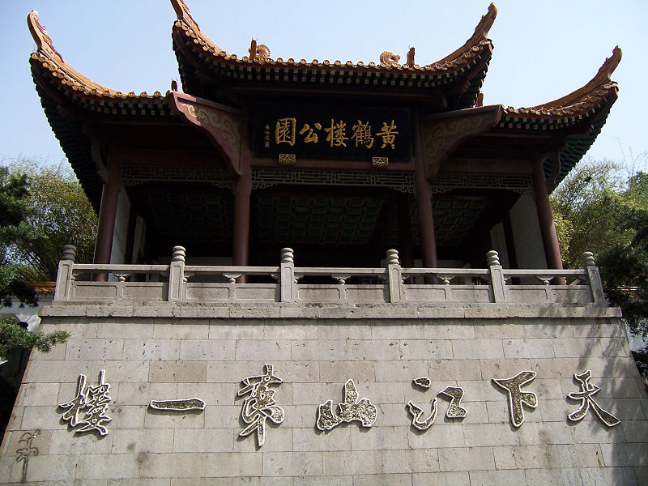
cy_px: 243
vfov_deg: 42.9
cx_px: 324
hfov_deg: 55.4
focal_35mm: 33
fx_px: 618
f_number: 3.4
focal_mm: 5.5
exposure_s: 1/500
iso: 80
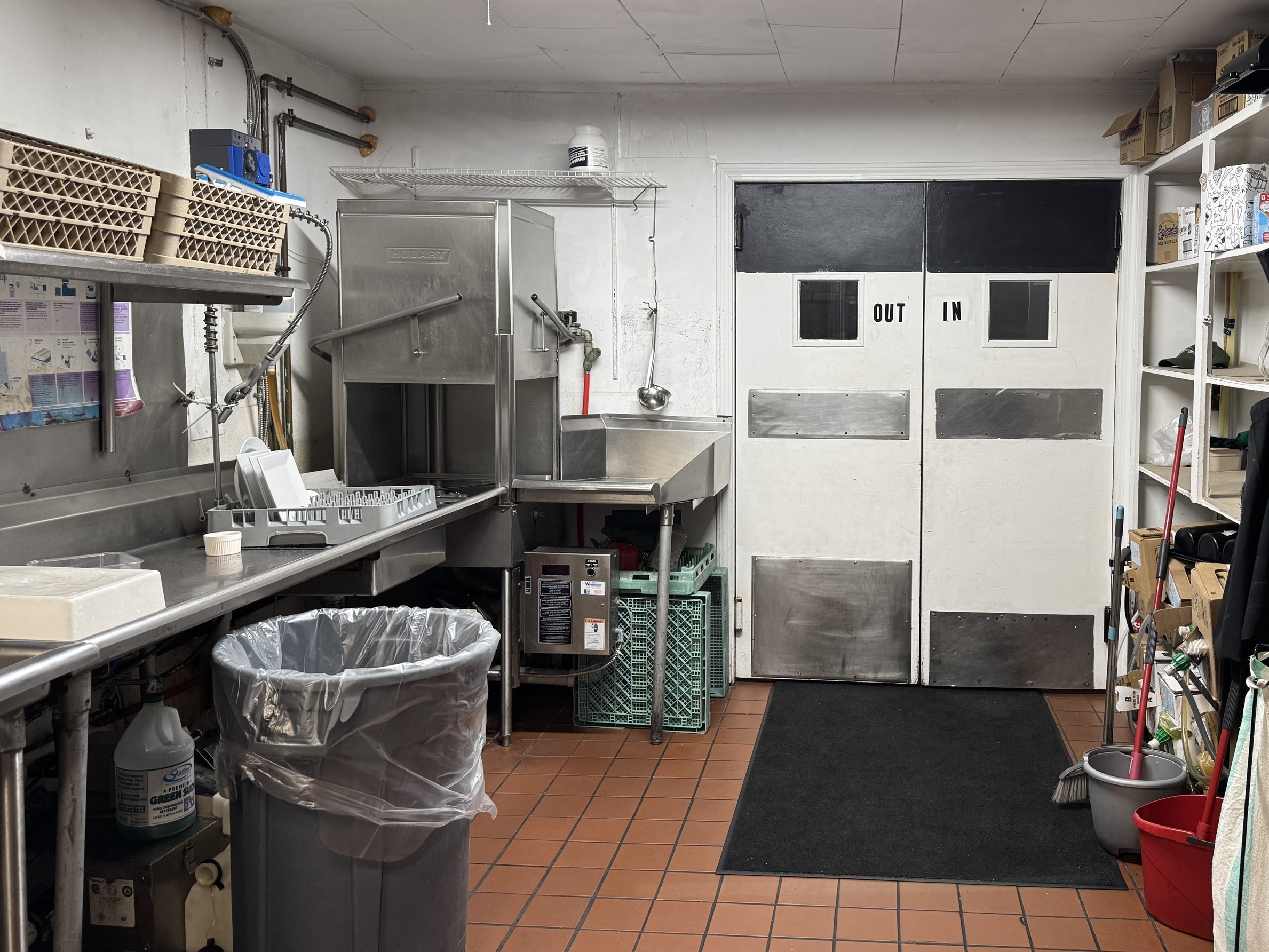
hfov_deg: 57.6
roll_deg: -0.4
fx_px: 1137
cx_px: 799
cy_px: 415
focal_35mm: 31
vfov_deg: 45.4
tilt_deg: -5.1
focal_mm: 6.76
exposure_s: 1/60
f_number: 1.78
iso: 200
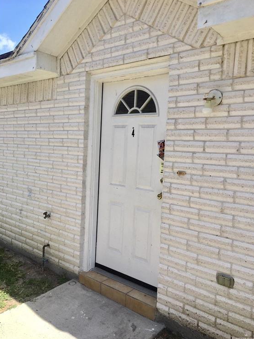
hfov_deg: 46.8
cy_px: 169
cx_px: 128
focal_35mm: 30
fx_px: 293
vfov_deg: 59.9
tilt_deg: -3.9
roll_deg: -1.1
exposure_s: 1/1040
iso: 25
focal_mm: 4.15
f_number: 2.2
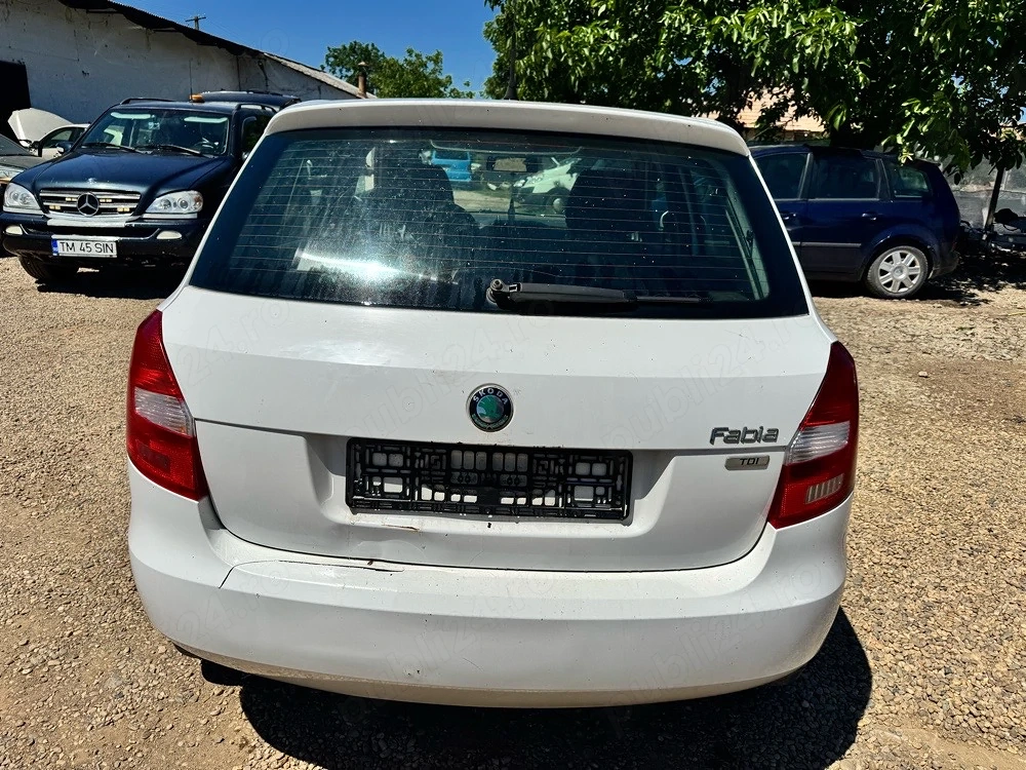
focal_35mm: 24
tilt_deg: -16.8
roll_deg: -1.3
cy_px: 385
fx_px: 711
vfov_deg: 56.8
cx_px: 513
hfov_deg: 71.6
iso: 64
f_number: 1.78
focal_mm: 6.76
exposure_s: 1/12346
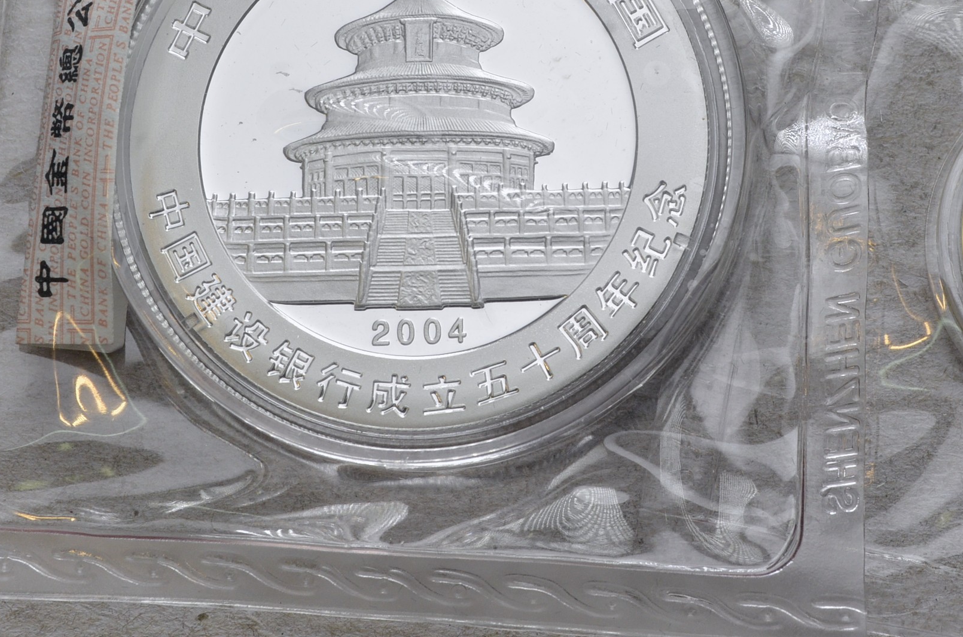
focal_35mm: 101
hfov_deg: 20.1
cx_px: 694
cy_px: 178
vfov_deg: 13.5
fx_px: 2696
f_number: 14
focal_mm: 44
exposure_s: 1/250
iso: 400
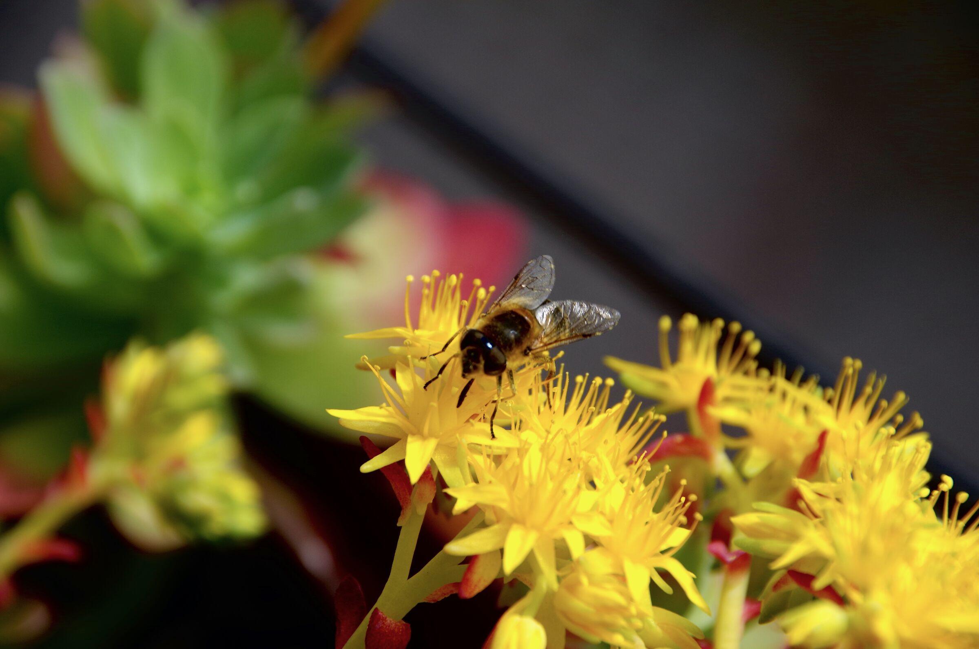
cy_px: 324
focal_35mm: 300
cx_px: 490
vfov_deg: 4.6
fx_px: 8142
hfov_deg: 6.9
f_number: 8
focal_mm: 200
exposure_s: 1/320
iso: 200
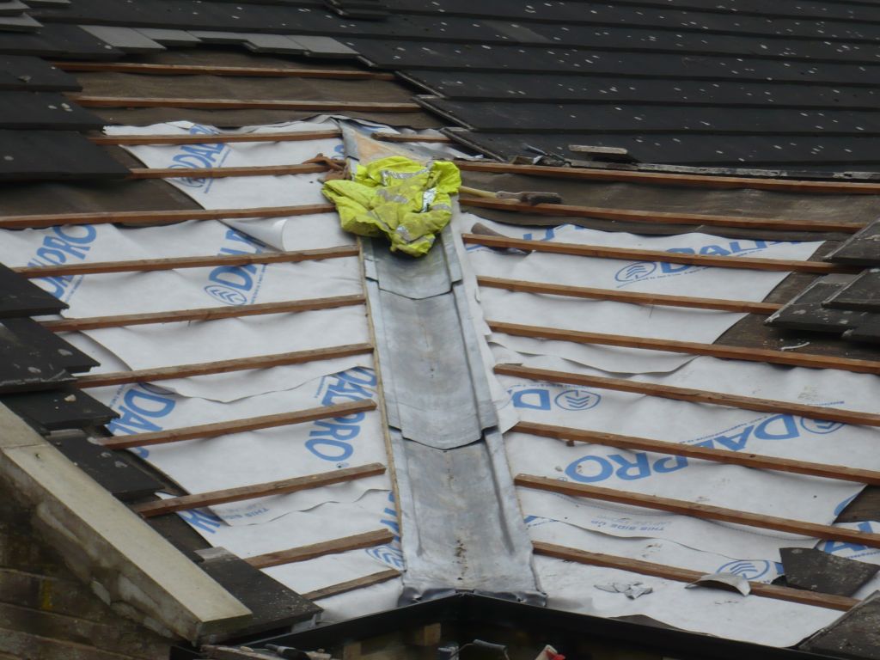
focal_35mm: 105
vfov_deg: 14.1
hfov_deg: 18.7
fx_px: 2669
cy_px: 330
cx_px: 440
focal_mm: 17.4
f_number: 5
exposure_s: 1/30
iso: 100
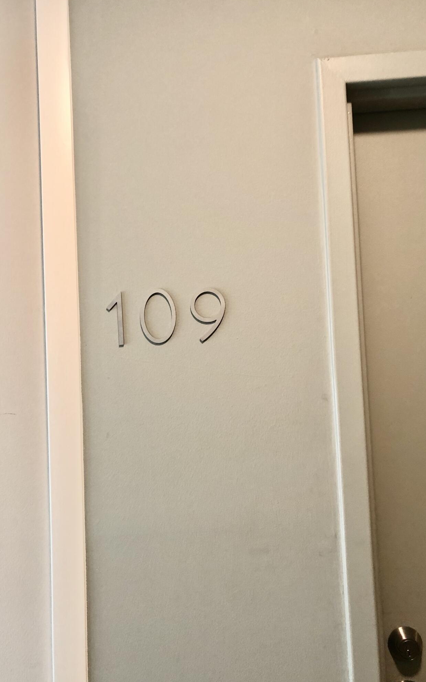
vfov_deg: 62.9
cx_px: 214
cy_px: 340
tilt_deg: +1.0
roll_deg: +1.6
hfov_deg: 41.8
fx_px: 557
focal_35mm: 30
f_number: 1.8
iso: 50
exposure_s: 1/15
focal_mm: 3.99
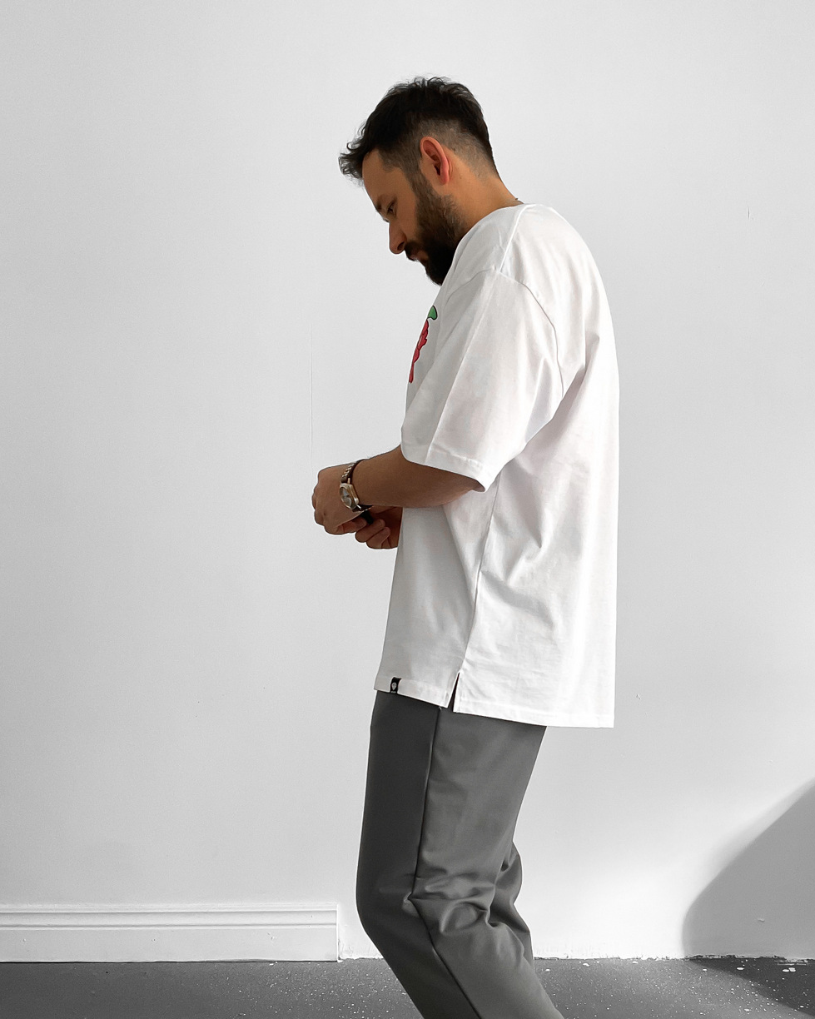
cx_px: 499
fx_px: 1116
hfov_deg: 39.9
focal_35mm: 37
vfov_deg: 48.7
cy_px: 633
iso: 64
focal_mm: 3
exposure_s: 1/80
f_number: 1.8
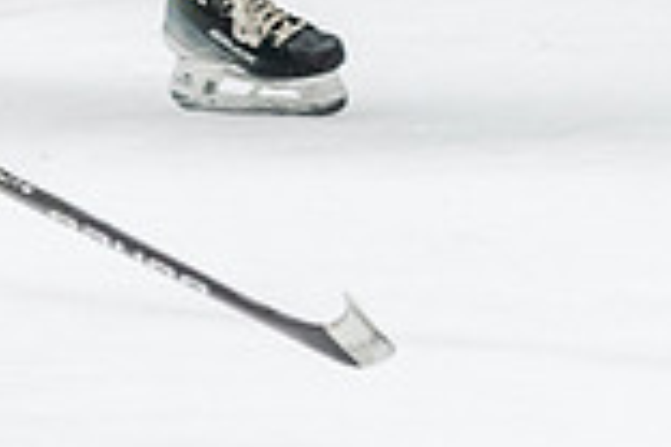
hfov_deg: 2.7
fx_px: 14332
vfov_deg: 1.8
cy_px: -446
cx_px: 1192
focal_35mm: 769
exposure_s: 1/800
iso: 3200
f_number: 2.8
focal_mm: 100
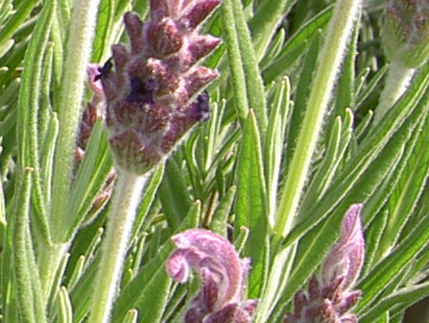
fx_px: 2443
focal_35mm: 197
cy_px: 98
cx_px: -497
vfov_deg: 7.5
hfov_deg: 9.3
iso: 50
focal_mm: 5.6
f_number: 4.7
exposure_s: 1/160
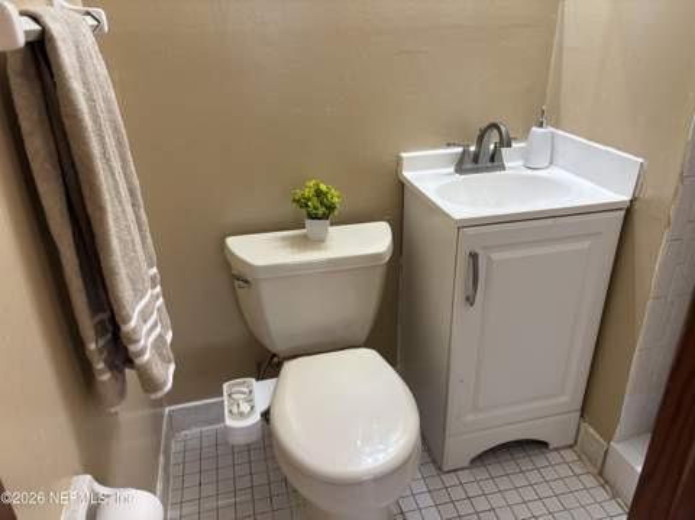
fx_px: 521
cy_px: 260
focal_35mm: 26
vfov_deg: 53.0
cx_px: 348
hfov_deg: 67.4
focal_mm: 5.96
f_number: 1.6
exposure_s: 1/60
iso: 160
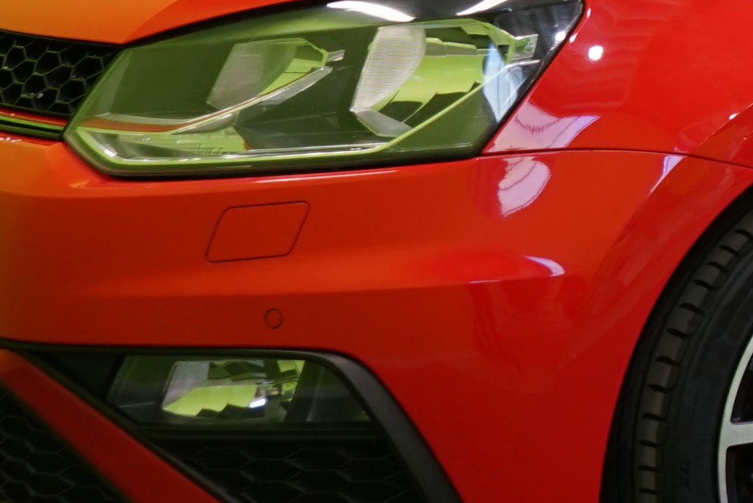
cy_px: -110
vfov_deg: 7.3
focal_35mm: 186
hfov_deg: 10.4
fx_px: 3891
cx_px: 1359
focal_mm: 35
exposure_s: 1/25
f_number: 5.6
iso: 400
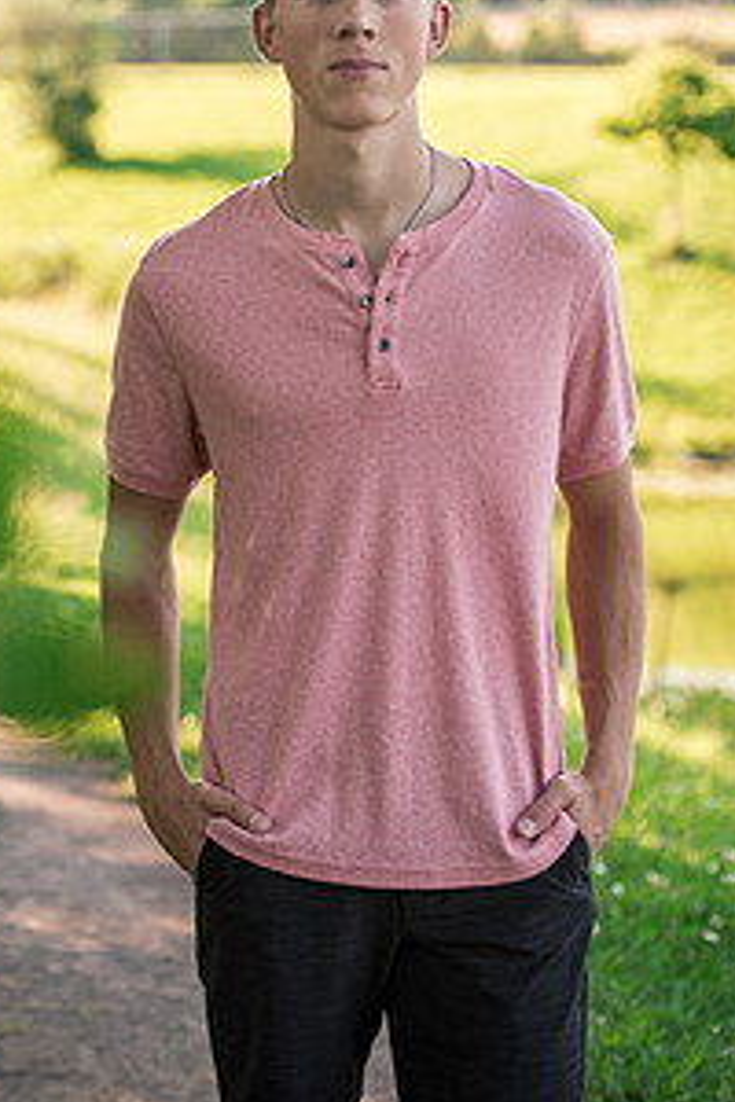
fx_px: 3215
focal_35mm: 105
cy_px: 382
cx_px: 320
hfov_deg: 13.0
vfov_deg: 19.4
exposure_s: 1/2000
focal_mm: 70
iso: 800
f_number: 2.8
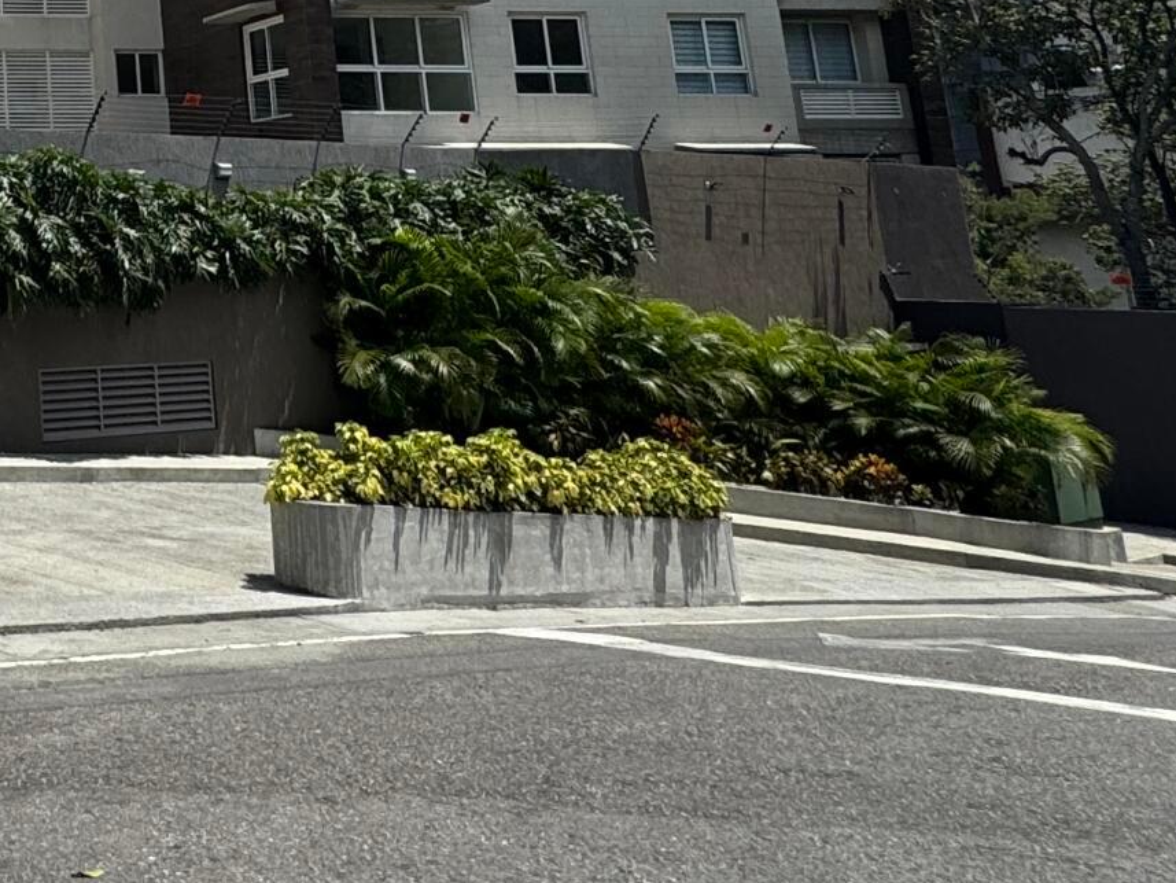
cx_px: -368
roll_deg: -0.2
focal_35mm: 49
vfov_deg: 26.8
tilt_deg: +11.7
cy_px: -137
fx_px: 1665
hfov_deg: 30.4
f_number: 2.2
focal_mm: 2.22
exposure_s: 1/2584
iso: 40
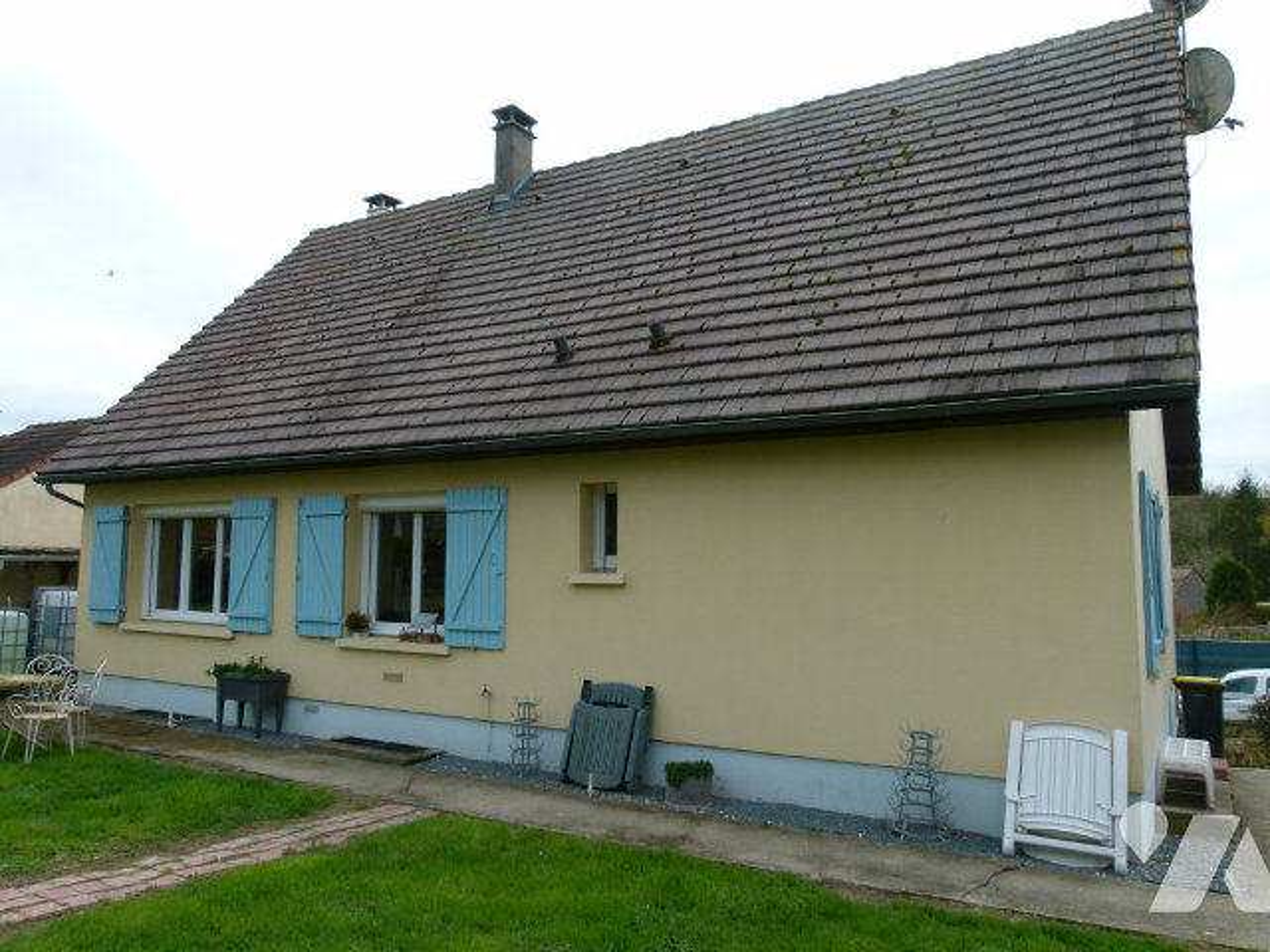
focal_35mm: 25
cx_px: 635
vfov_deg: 54.9
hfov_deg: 69.4
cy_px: 476
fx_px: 917
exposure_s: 1/800
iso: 100
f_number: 4
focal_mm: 4.5
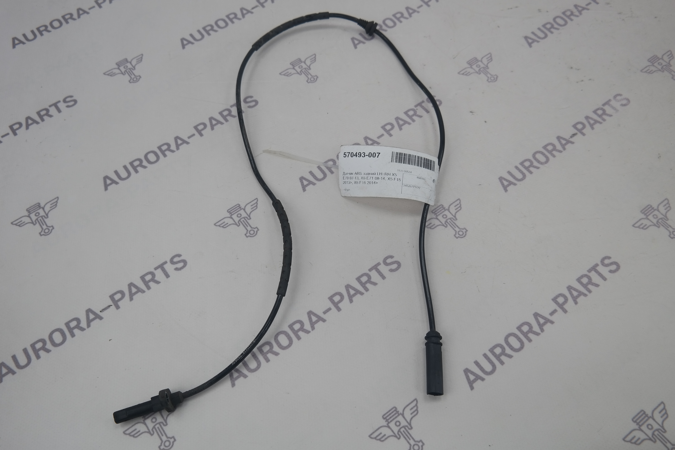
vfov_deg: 45.0
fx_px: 544
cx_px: 338
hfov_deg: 63.7
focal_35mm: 29
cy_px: 225
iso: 100
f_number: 4
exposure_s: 1/80
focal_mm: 19
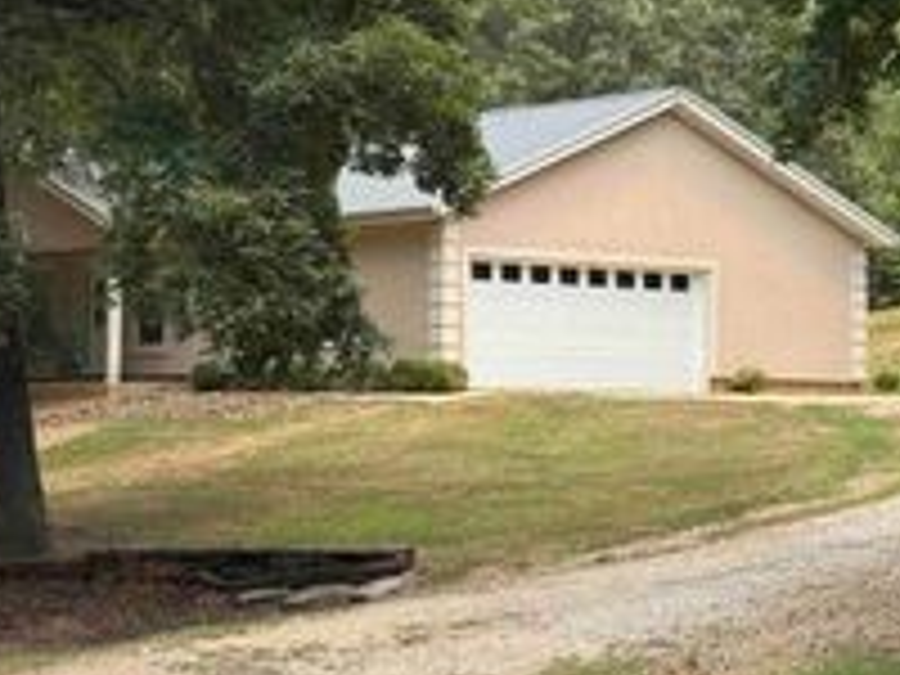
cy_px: 254
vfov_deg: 12.3
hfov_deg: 16.4
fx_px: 3120
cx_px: 333
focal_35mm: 120
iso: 64
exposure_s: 1/1339
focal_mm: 6.76
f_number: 1.78
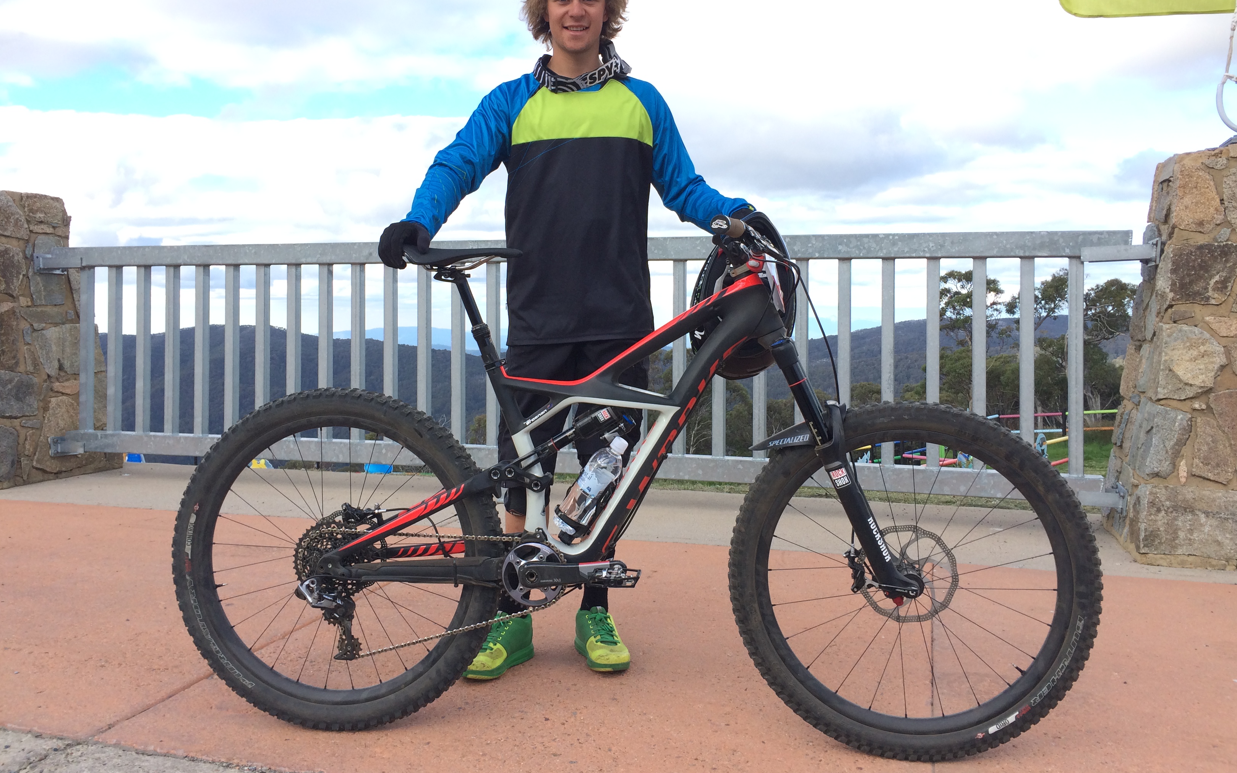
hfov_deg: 61.2
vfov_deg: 40.5
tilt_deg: -0.7
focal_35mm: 31
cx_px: 617
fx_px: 1045
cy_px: 322
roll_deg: +0.6
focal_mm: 4.15
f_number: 2.2
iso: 32
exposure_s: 1/483
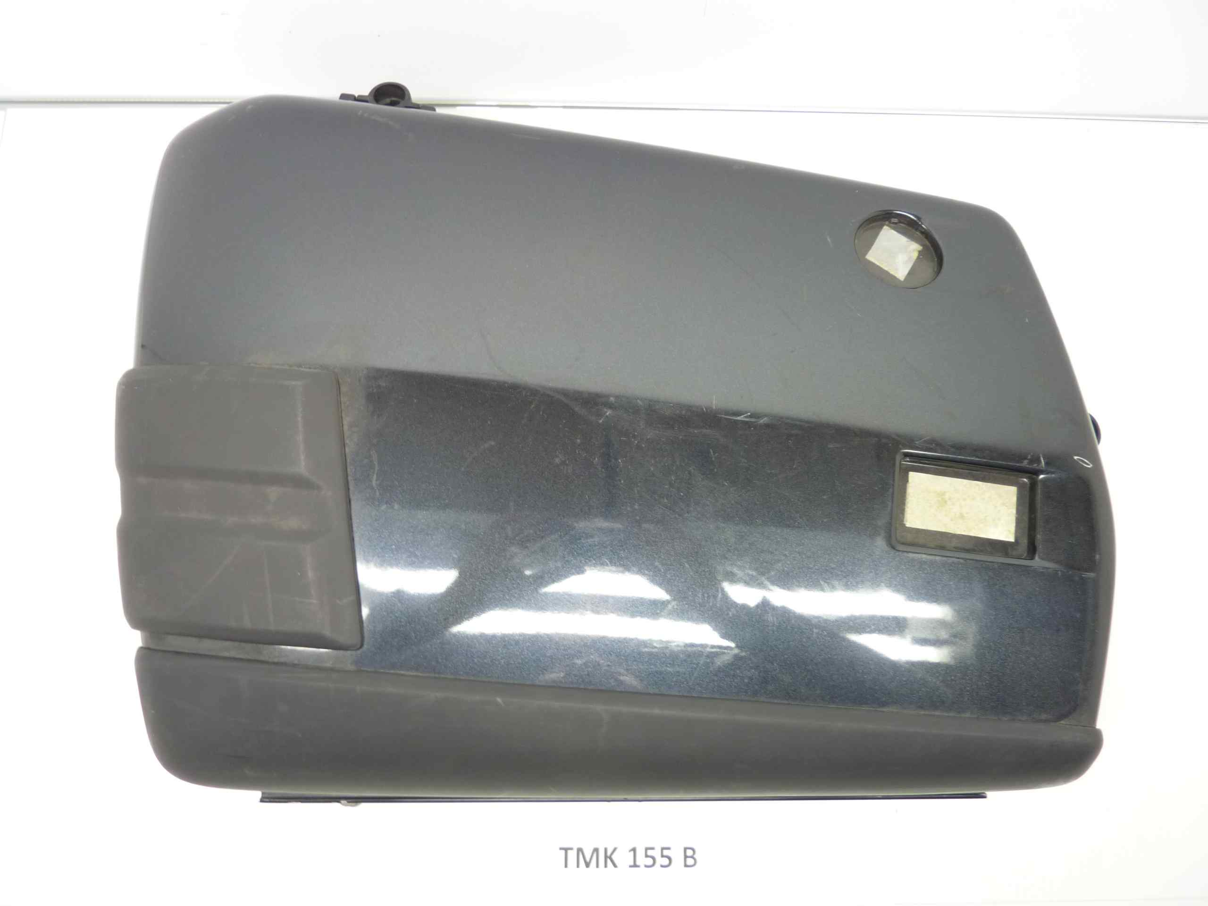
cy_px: 453
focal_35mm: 25
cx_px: 604
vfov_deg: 54.9
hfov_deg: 69.4
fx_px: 872
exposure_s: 1/8
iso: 125
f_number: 3.3
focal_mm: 4.1
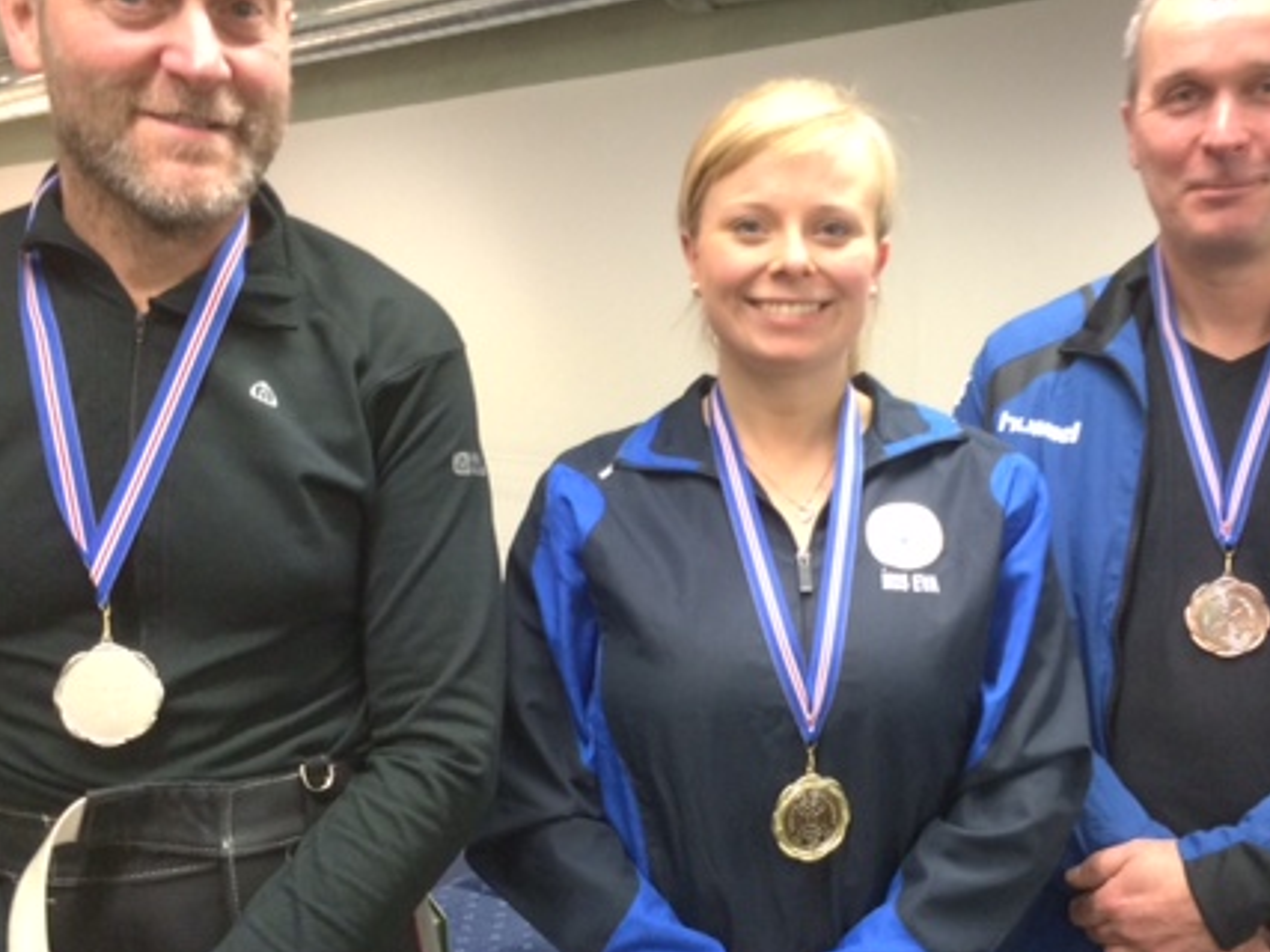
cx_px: 702
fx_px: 1651
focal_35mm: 45
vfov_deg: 32.1
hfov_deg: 42.0
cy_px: 568
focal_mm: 4.12
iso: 125
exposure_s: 1/30
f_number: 2.2
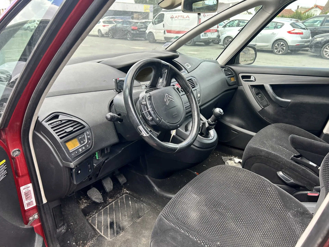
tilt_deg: -23.0
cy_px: 124
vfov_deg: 53.1
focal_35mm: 26
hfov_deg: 67.3
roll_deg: +0.2
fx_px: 247
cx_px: 164
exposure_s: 1/298
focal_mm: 5.7
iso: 50
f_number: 1.5
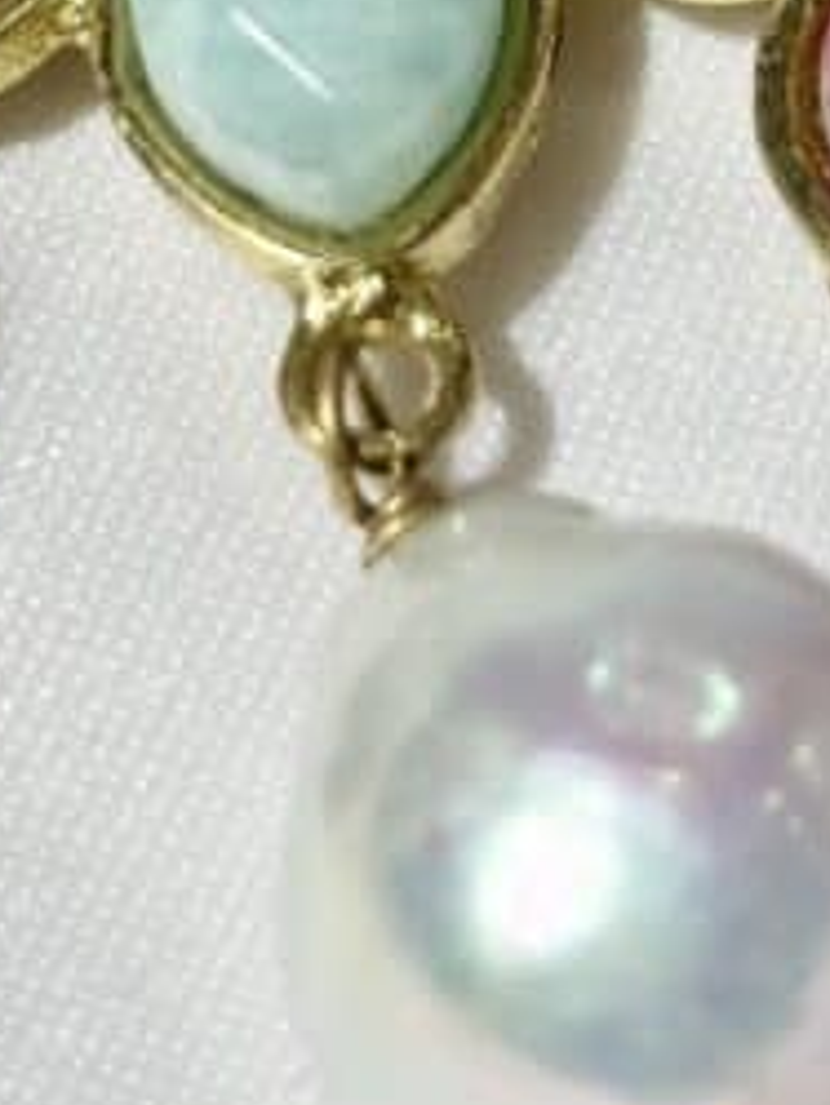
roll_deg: +9.3
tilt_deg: -39.3
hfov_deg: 6.9
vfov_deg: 8.9
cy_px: -746
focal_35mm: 214
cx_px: 644
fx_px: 6836
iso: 32
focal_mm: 5.96
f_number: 1.6
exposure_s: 1/264
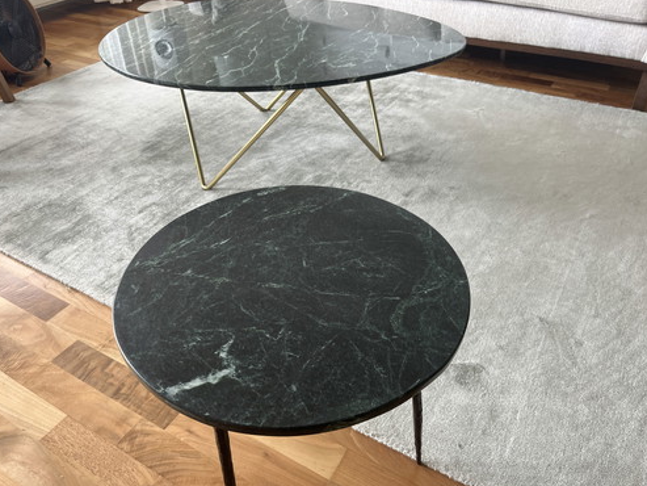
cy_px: 246
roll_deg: +1.8
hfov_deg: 65.3
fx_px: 505
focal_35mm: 27
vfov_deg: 51.4
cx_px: 327
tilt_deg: -38.6
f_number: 1.6
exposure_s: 1/121
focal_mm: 5.1
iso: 100
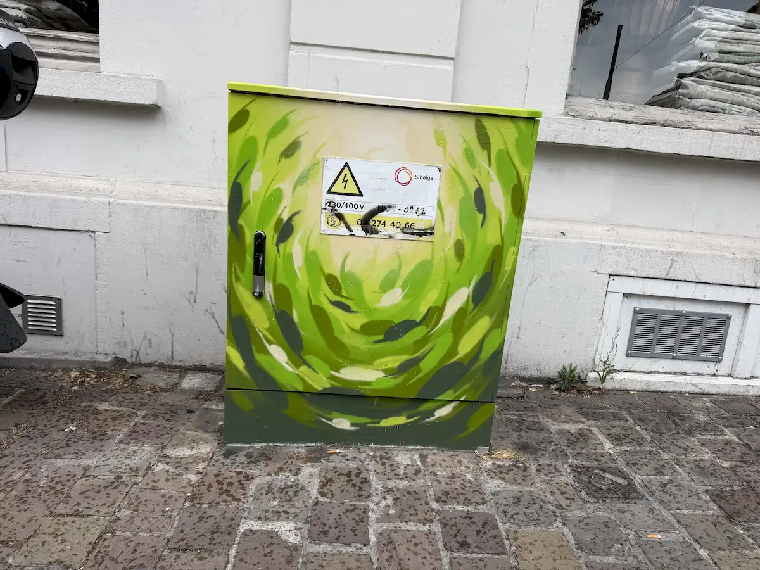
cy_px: 285
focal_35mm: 24
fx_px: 527
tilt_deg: -14.8
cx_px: 380
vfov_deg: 56.8
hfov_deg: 71.6
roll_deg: -4.6
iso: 80
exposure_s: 1/671
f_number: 1.78
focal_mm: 6.76
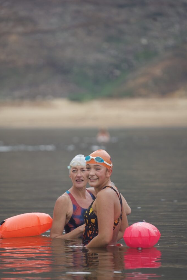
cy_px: 139
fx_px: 1581
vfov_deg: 10.1
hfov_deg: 6.8
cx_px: 93
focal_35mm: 203
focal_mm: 200
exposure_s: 1/250
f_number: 4
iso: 200
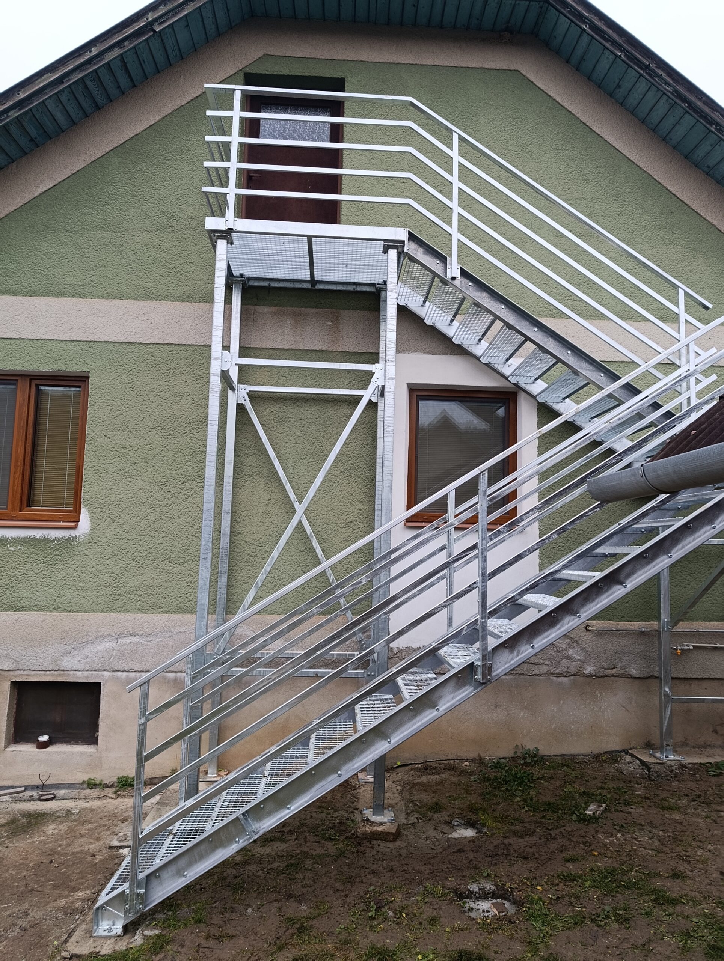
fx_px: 640
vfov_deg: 73.8
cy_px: 480
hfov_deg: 59.0
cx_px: 362
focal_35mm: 23
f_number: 1.65
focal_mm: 6.11
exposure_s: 1/100
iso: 215
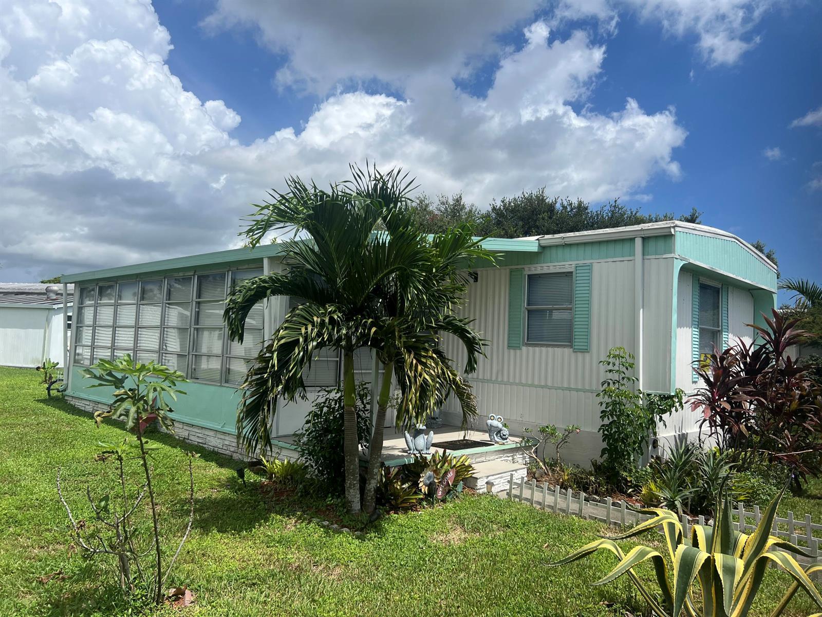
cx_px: 411
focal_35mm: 26
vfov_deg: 53.1
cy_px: 308
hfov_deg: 67.3
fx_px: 617
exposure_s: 1/6579
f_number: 1.5
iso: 50
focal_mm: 5.7
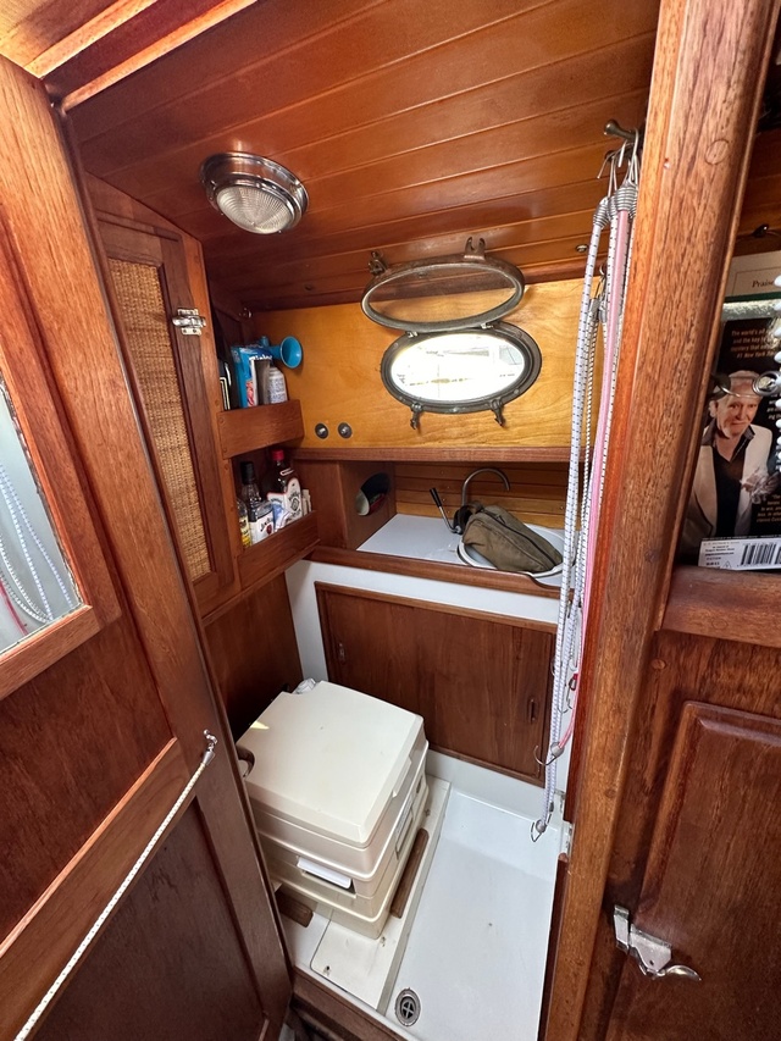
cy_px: 520
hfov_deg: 85.7
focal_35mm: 14
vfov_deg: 102.1
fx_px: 421
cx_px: 390
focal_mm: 2.22
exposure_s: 1/66
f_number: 2.2
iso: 320
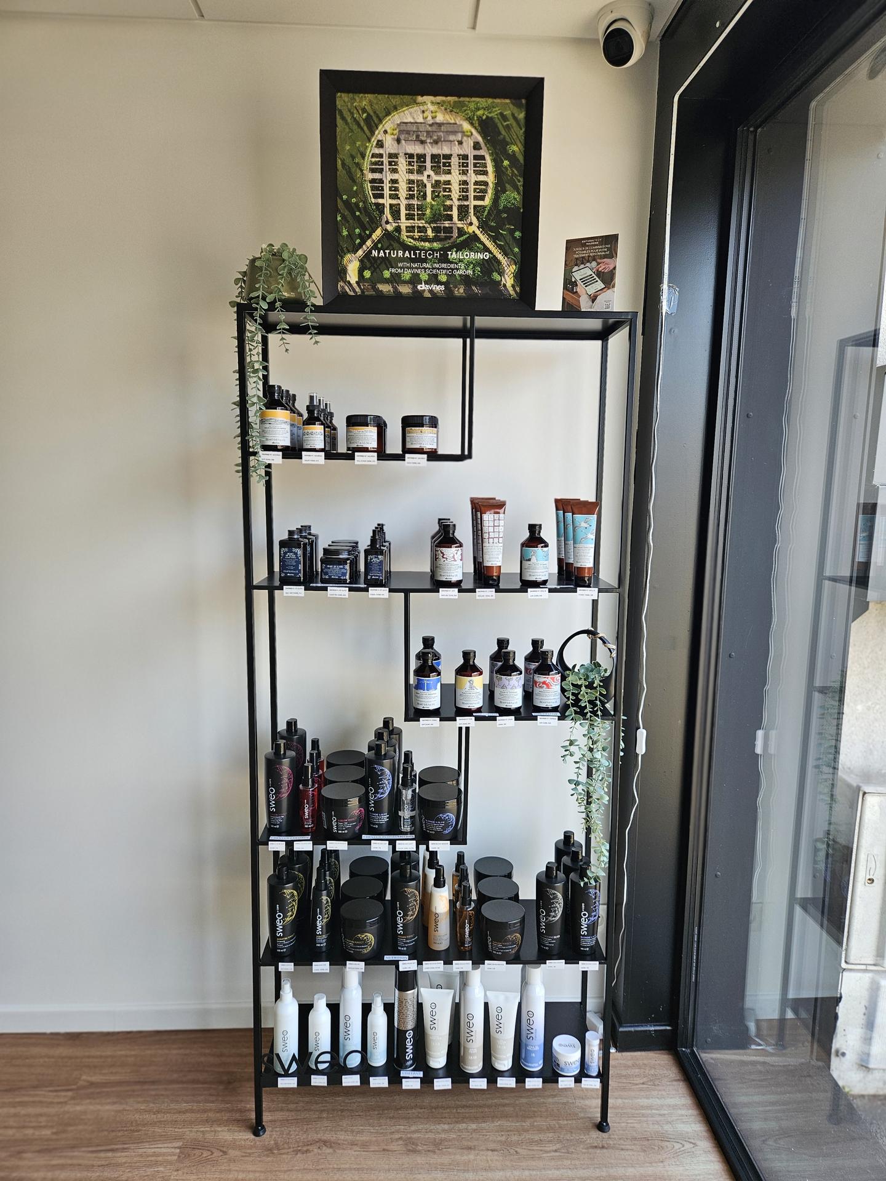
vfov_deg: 73.9
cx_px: 443
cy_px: 590
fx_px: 785
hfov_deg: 58.9
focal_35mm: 23
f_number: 1.8
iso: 64
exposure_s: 1/100
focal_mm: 5.4
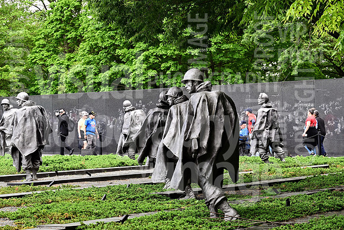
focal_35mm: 133
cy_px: 115
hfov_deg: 15.4
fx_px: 1271
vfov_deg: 10.3
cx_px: 172
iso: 1000
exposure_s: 1/250
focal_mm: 89
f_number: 8
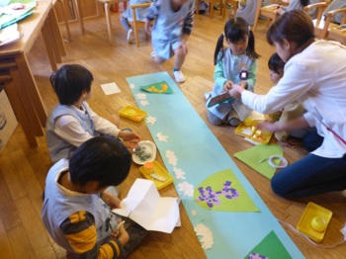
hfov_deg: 63.5
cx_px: 173
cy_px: 130
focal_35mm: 28
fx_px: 280
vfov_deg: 49.7
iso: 400
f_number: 3.3
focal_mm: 4.9
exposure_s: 1/25
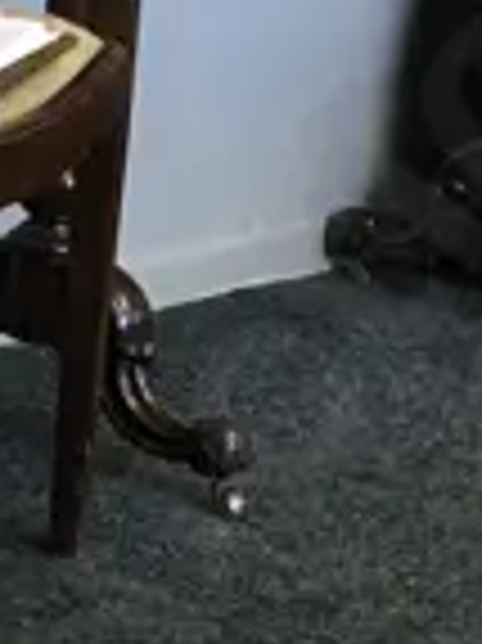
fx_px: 3867
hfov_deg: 7.1
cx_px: -86
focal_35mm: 208
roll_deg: -2.4
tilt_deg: -28.4
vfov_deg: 9.3
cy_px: 883
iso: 64
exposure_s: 1/17
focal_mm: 4.15
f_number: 2.2
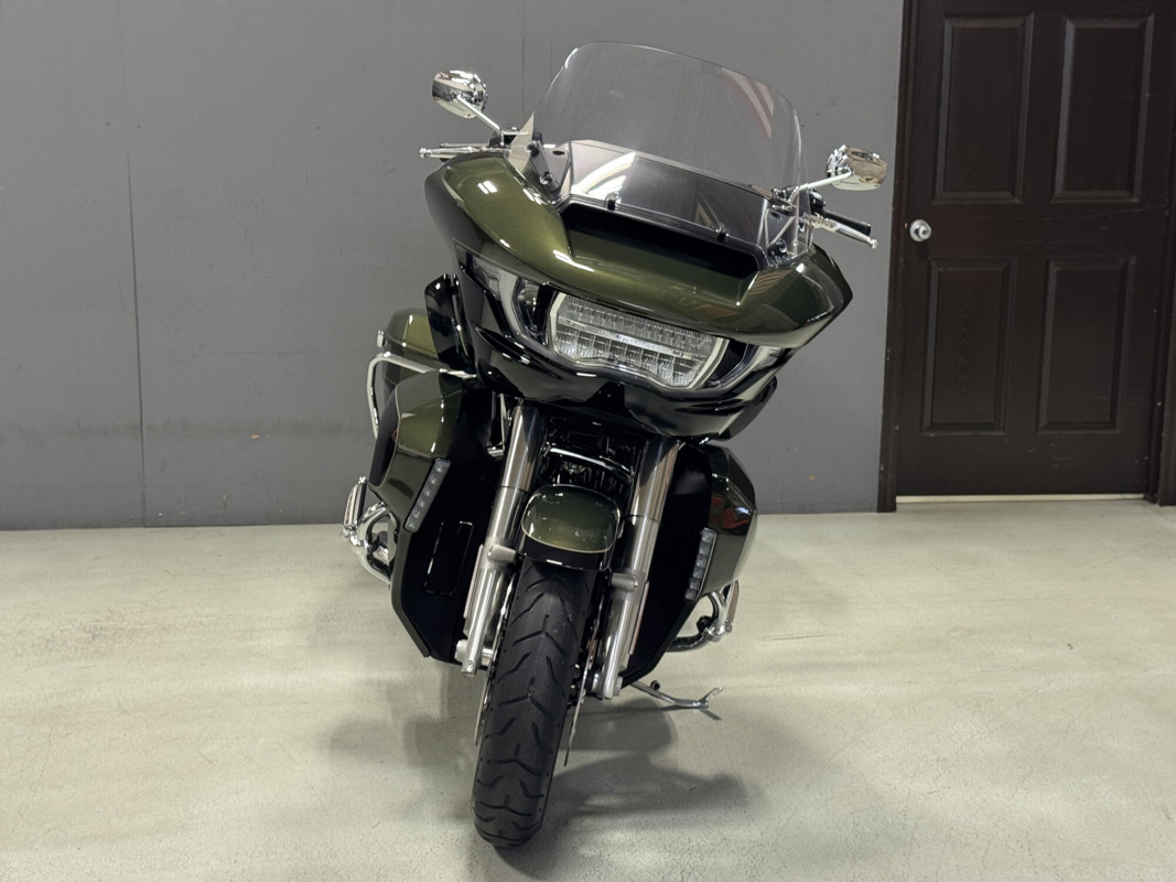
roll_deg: -0.9
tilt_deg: -10.5
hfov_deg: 39.7
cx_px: 588
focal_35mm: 48
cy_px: 441
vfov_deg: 30.3
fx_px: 1631
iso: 200
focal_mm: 6.76
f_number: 1.78
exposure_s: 1/60
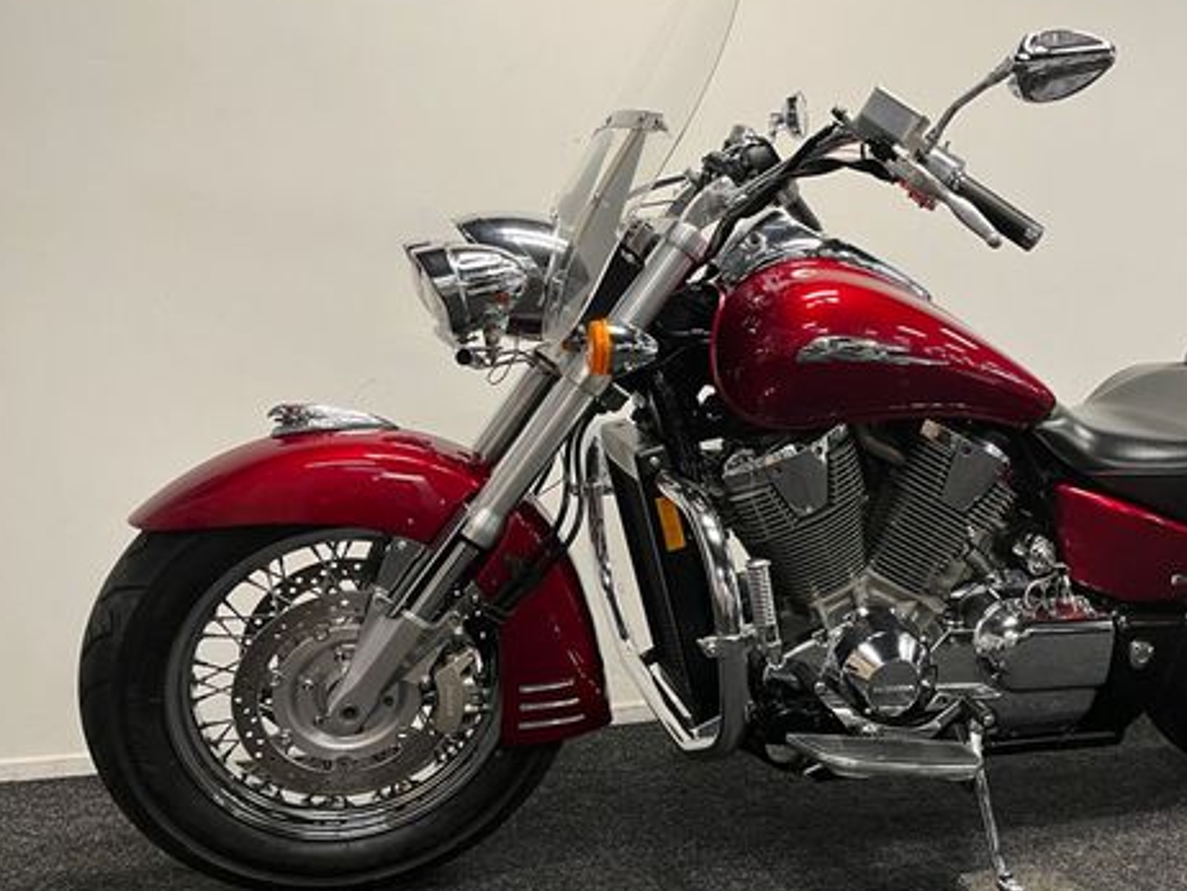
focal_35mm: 36
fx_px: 1235
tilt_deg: -2.3
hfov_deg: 50.3
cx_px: 807
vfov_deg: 39.7
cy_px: 457
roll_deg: +0.2
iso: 100
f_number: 1.6
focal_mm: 5.1
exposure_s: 1/50
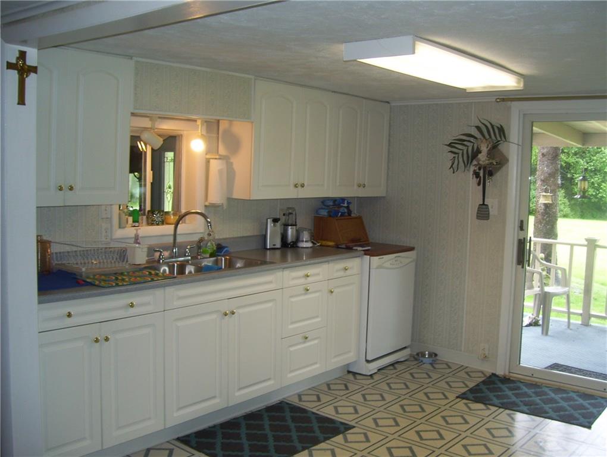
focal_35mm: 36
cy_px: 228
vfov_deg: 39.7
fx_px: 632
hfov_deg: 51.3
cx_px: 304
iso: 80
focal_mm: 6
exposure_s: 1/60
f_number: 2.7
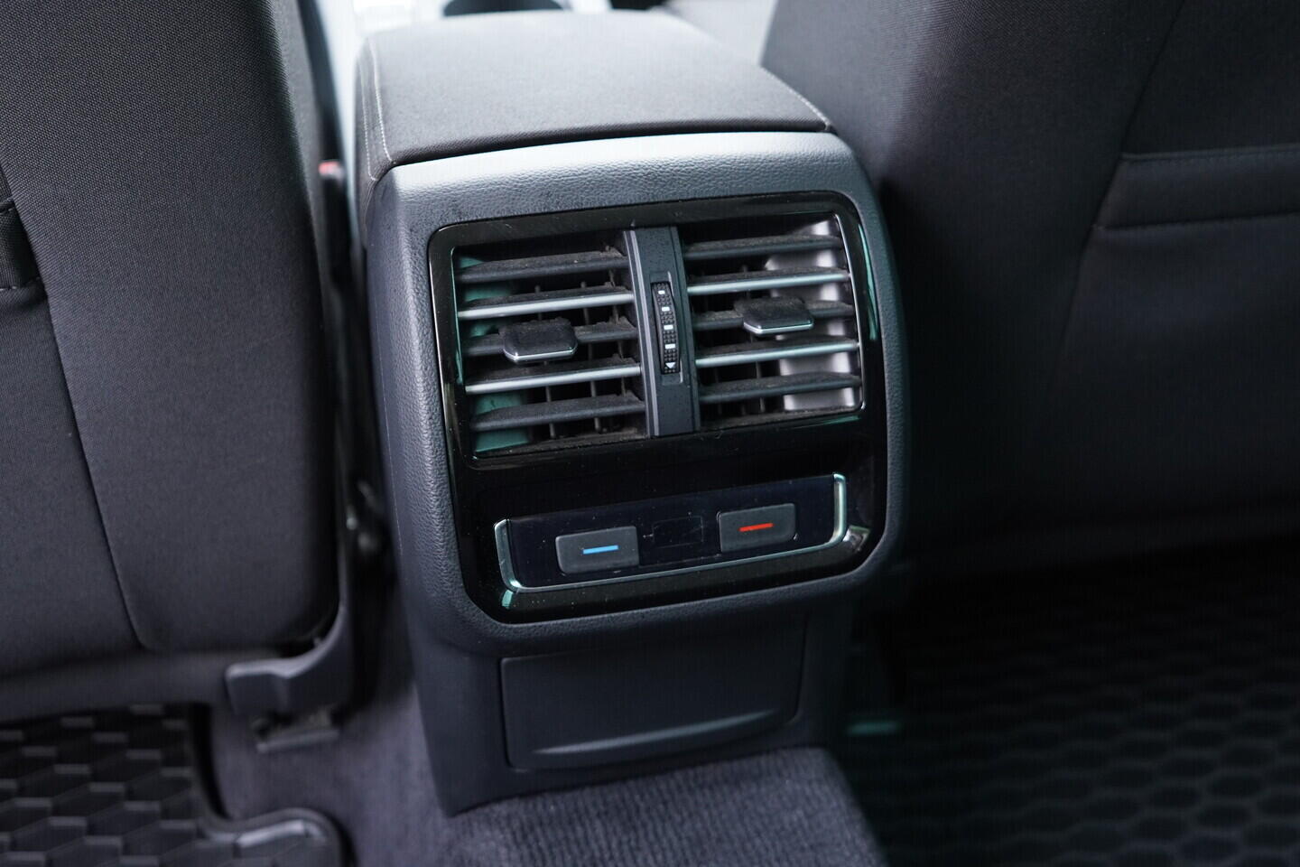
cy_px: 434
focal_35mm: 36
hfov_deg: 53.1
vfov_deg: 36.9
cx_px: 650
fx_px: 1300
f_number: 2.8
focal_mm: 24
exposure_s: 1/40
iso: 1250
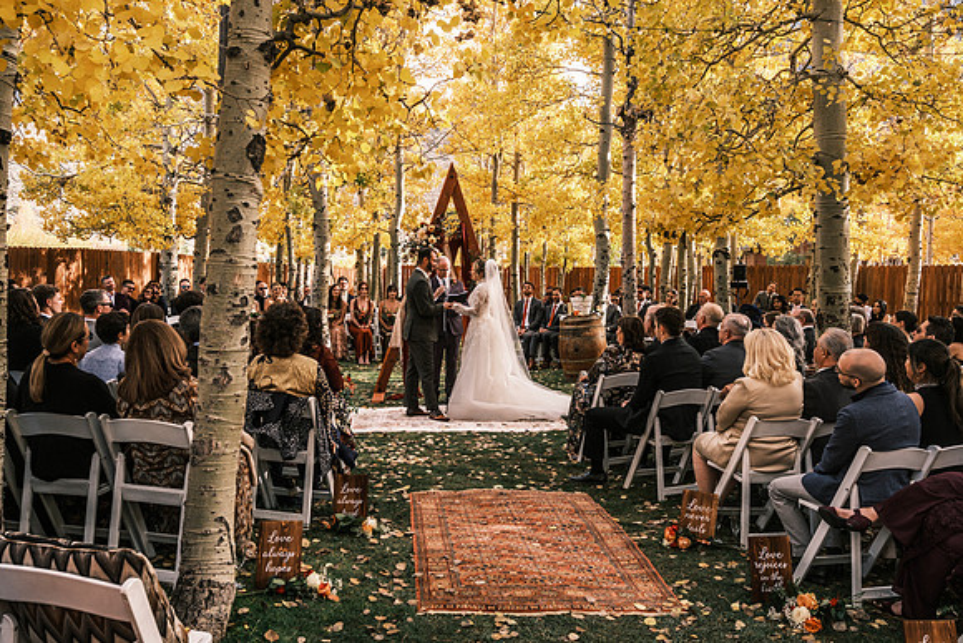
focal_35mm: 30
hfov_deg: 62.5
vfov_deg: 44.1
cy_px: 322
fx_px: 794
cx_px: 482
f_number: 6.4
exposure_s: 1/250
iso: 250
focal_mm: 18
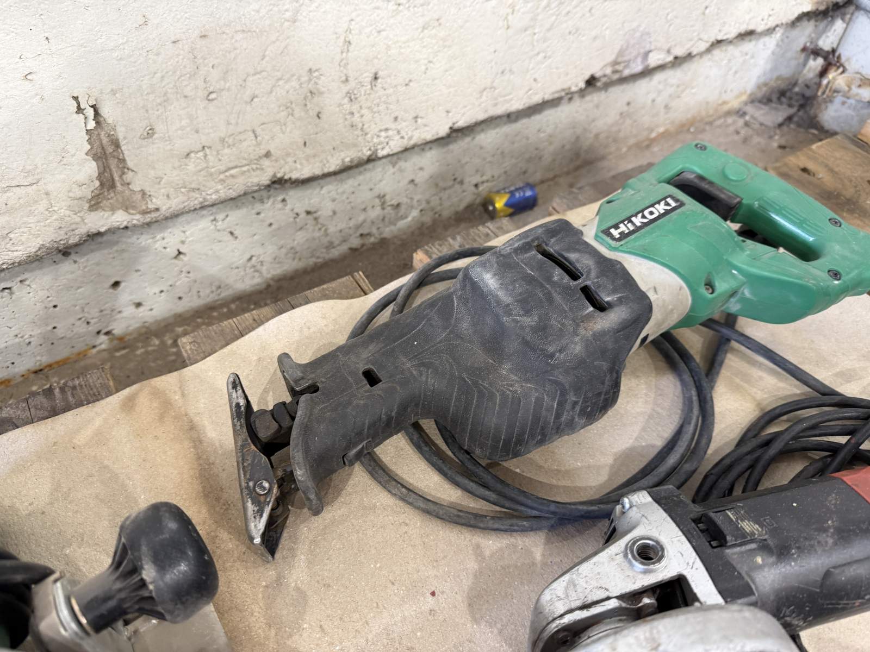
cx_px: 435
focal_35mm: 24
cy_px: 326
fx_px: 603
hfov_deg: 71.6
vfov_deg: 56.8
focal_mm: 6.76
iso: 250
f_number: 1.78
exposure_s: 1/60
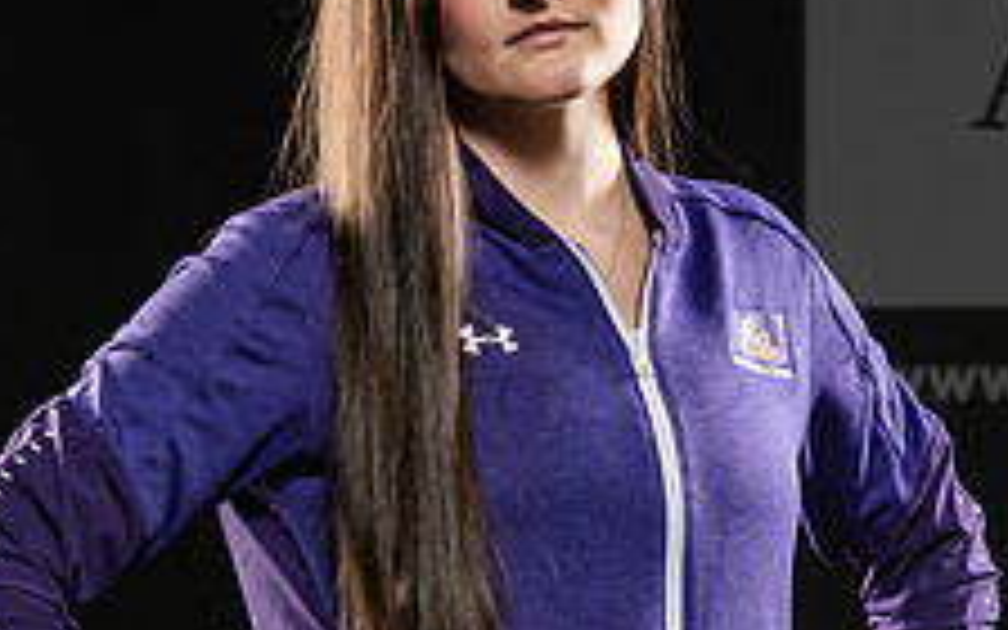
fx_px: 9780
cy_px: 475
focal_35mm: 356
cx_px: 670
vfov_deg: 3.7
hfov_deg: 5.9
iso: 400
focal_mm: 135
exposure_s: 1/200
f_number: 5.6
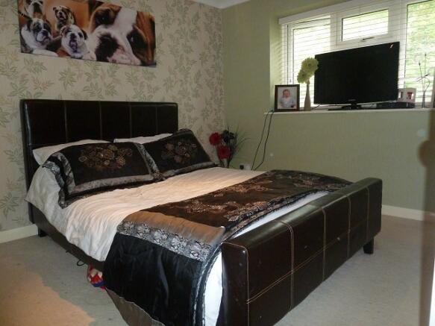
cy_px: 163
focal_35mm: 25
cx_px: 218
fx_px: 314
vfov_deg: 54.9
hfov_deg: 69.4
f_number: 3.3
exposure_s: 1/30
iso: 320
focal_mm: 4.1
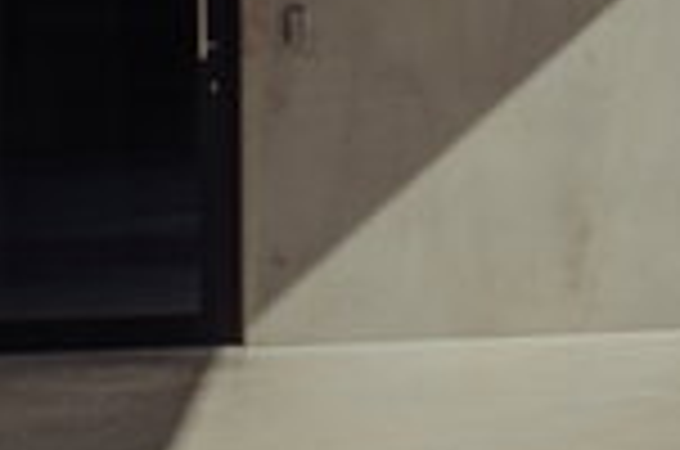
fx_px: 2978
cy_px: 34
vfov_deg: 8.6
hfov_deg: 11.5
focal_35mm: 158
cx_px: 1432
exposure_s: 1/640
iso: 100
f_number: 4
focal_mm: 31
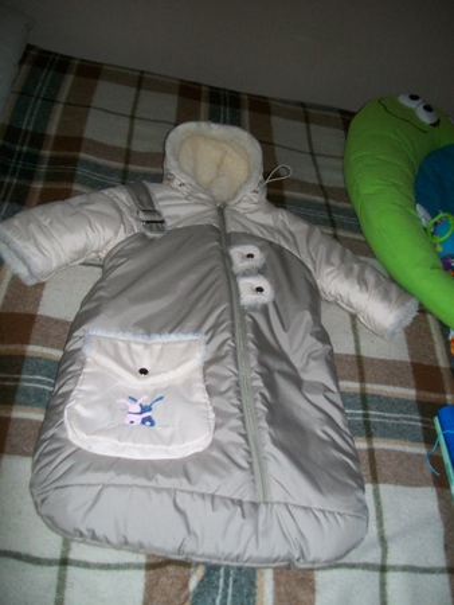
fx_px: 594
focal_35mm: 34
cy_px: 302
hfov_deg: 41.8
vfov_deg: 53.9
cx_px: 227
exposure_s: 1/60
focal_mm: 6.1
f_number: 2.7
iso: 160
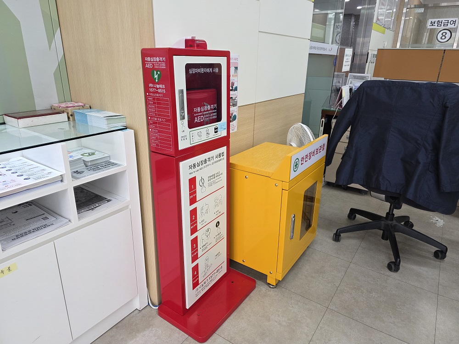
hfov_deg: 73.9
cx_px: 230
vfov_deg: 58.9
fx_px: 305
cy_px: 172
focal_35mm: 23
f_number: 1.7
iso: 160
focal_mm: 6.3
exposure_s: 1/120
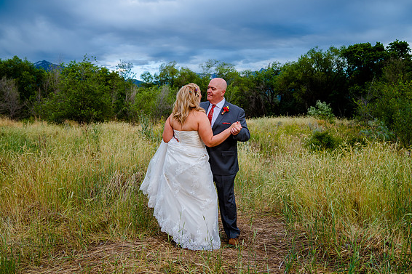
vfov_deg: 44.9
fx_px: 332
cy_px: 134
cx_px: 217
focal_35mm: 29
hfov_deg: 63.6
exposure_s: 1/250
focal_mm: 24
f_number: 4
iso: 125
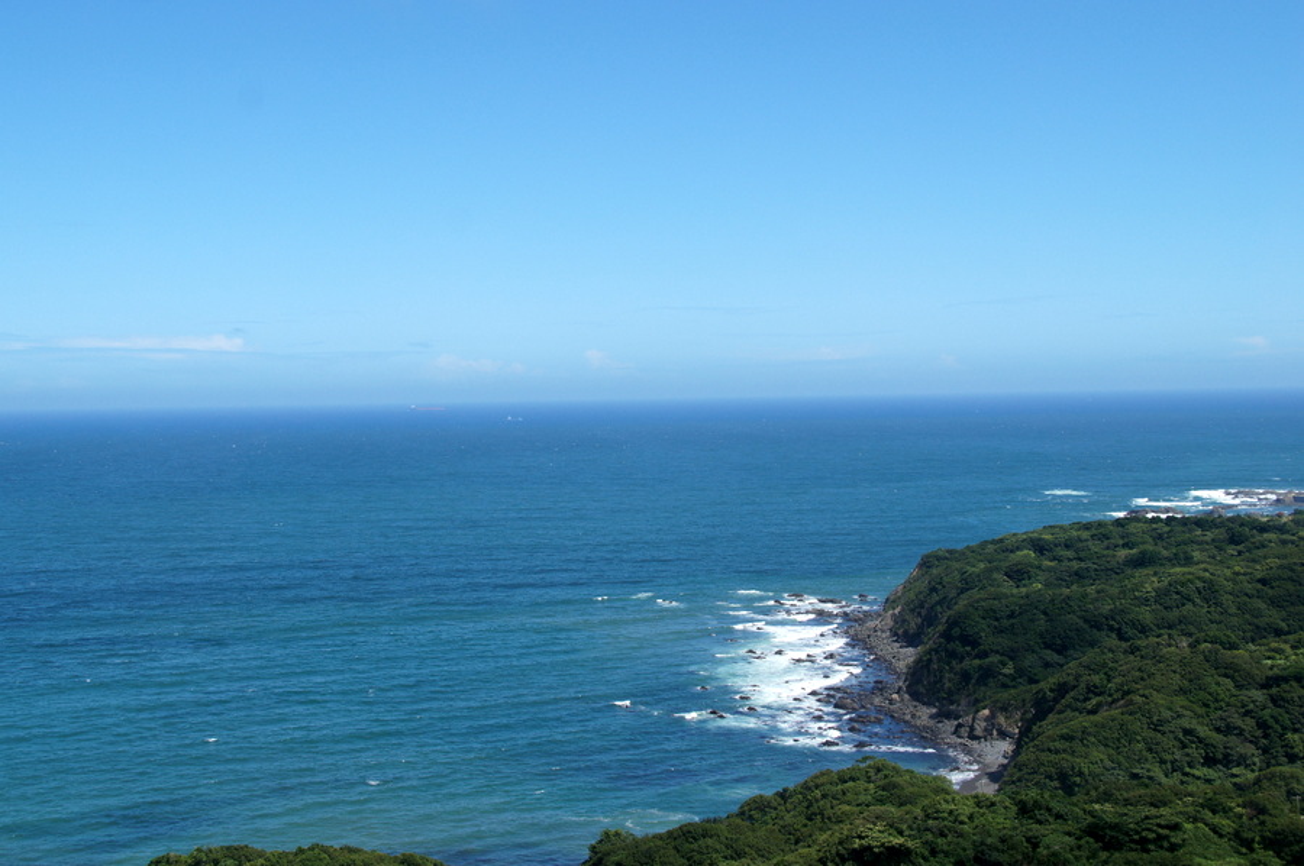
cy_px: 433
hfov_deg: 41.2
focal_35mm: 48
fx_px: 1737
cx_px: 652
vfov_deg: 28.0
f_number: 8
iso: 200
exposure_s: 1/500
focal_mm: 32
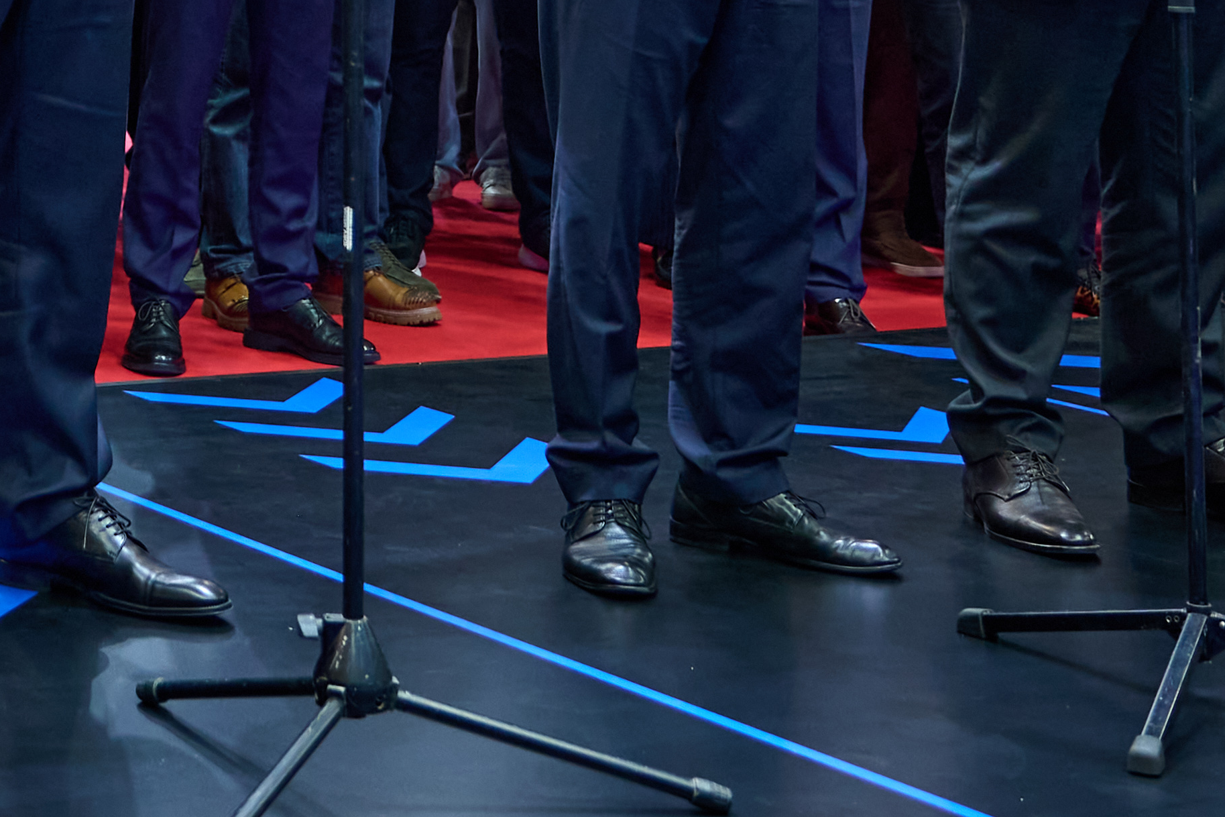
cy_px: -508
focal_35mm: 96
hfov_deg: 20.0
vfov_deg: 13.2
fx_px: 3266
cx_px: -235
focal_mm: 29
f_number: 4
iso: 1600
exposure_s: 1/320
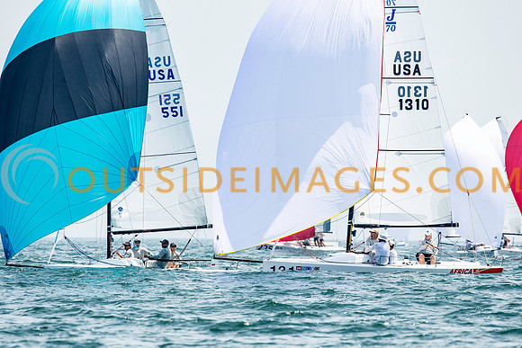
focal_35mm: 450
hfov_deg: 4.6
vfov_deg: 3.1
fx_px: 6526
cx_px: 261
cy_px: 174
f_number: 5.6
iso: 200
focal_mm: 300
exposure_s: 1/1600
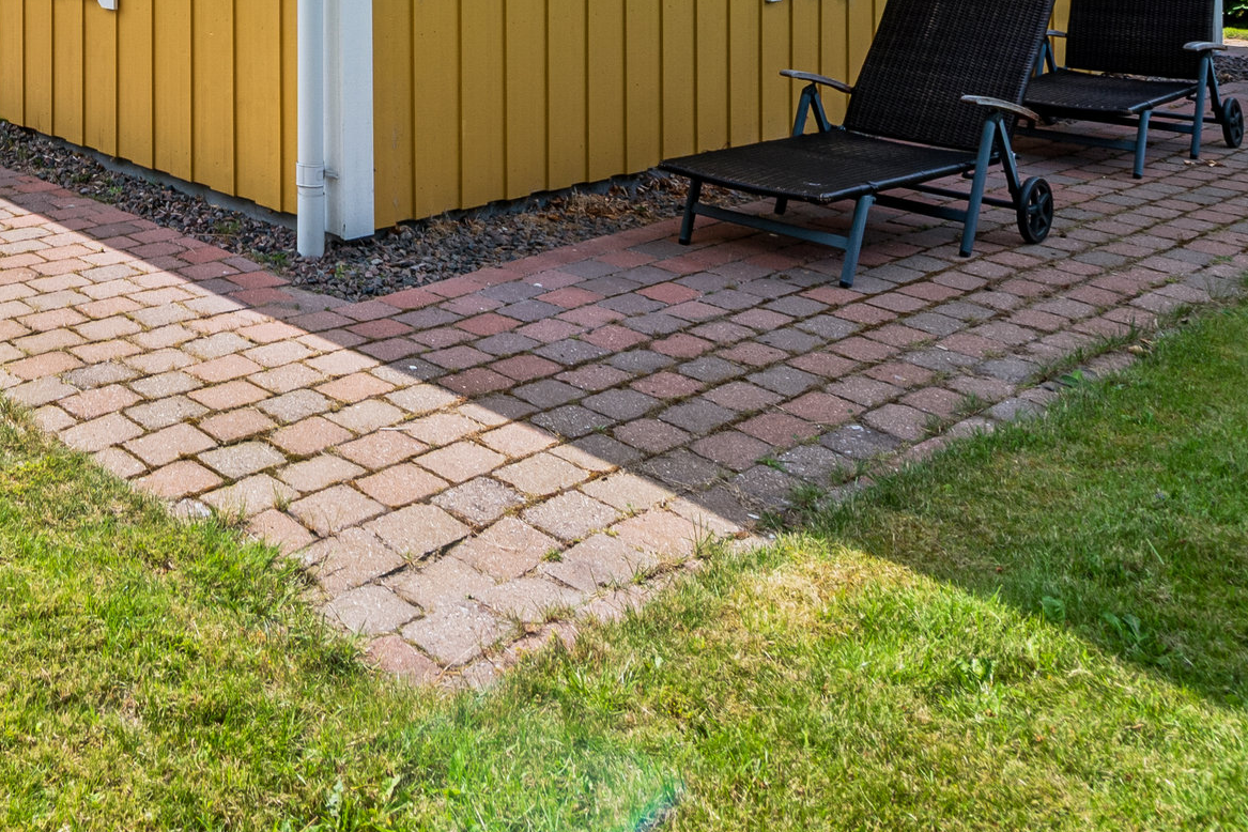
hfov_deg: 44.3
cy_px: -132
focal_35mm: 36
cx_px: -32
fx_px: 1248
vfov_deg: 31.7
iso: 160
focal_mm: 14
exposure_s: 1/125
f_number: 13
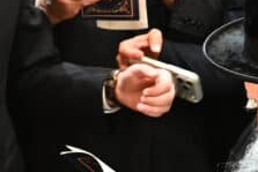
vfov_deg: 4.3
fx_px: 2302
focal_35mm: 321
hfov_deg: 6.3
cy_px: 270
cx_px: 407
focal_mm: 70
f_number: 4
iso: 3200
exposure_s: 1/125
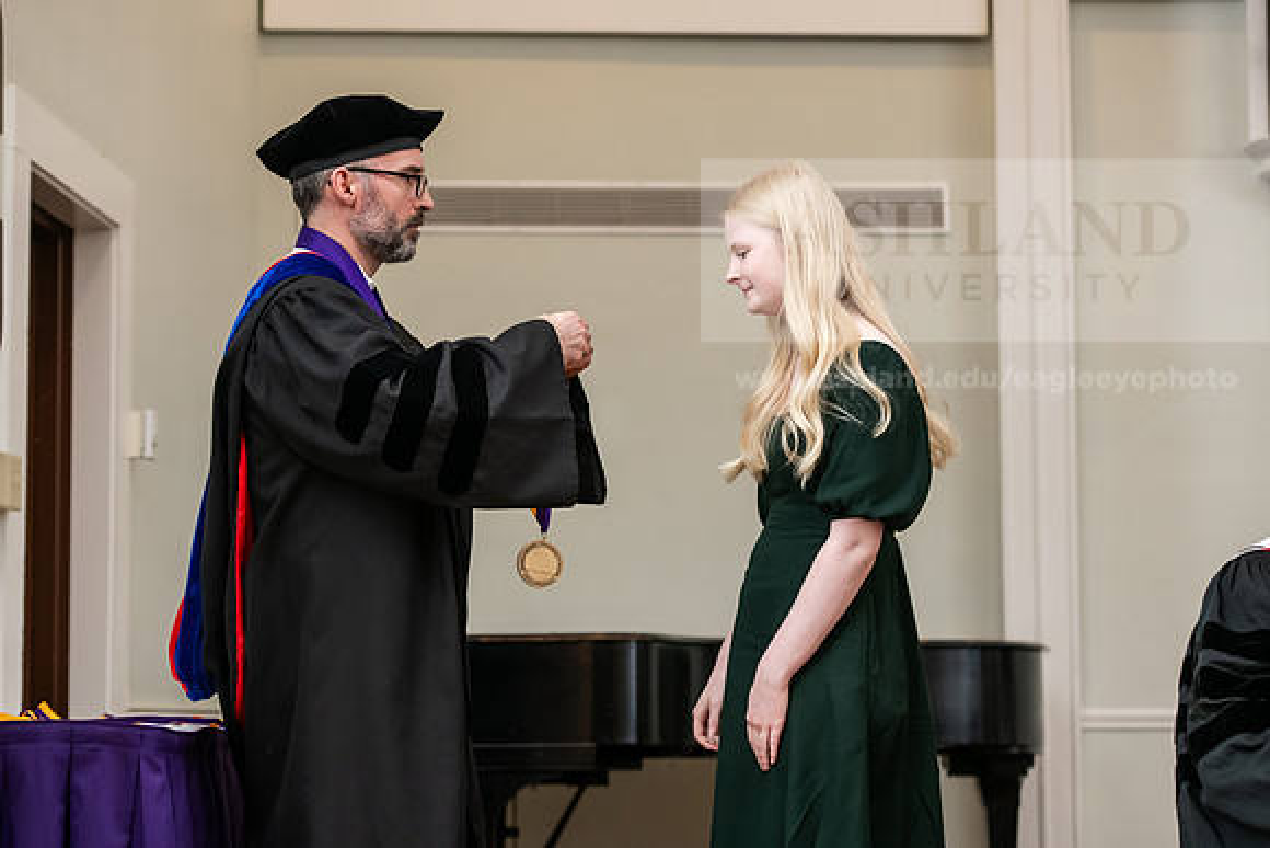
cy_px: 424
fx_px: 3176
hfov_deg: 22.6
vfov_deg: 15.2
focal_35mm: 90
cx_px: 635
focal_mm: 90
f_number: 4.5
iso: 1600
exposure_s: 1/200
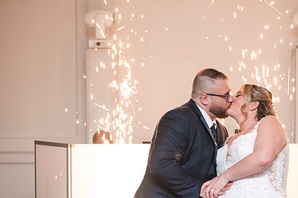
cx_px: 201
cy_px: 141
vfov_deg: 13.0
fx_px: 869
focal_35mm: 105
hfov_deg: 19.4
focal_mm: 70
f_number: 3.5
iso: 800
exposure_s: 1/100
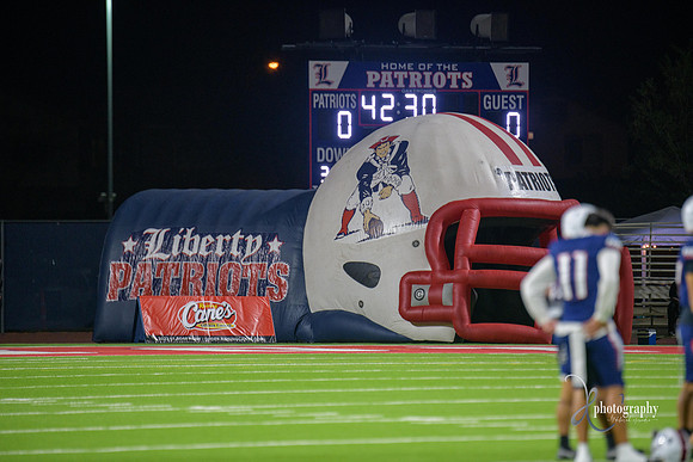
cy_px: 231
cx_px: 346
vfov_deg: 4.6
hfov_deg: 6.9
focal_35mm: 300
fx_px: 5776
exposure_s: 1/250
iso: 1250
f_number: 2.8
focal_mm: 300
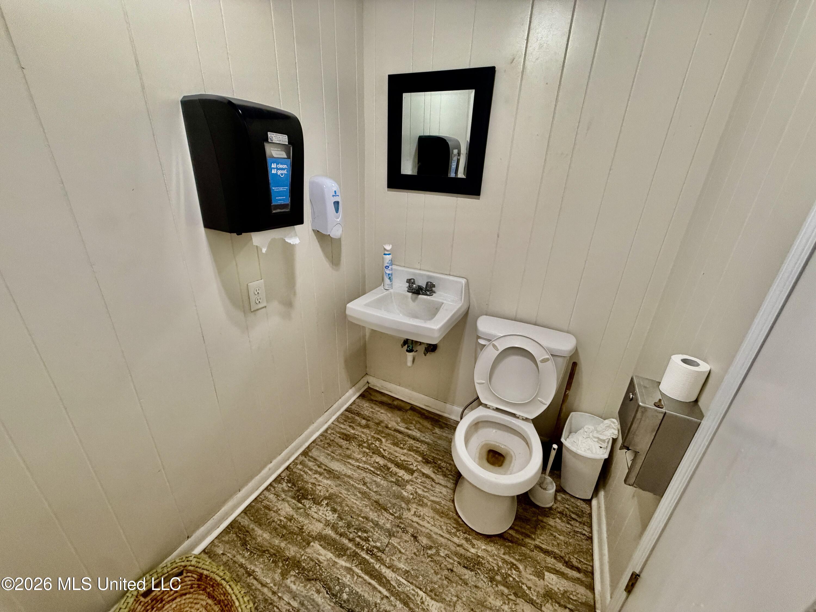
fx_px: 330
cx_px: 408
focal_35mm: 14
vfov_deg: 85.7
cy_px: 306
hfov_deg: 102.1
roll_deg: -2.6
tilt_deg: -22.5
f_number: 2.2
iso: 400
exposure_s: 1/60
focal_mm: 2.22
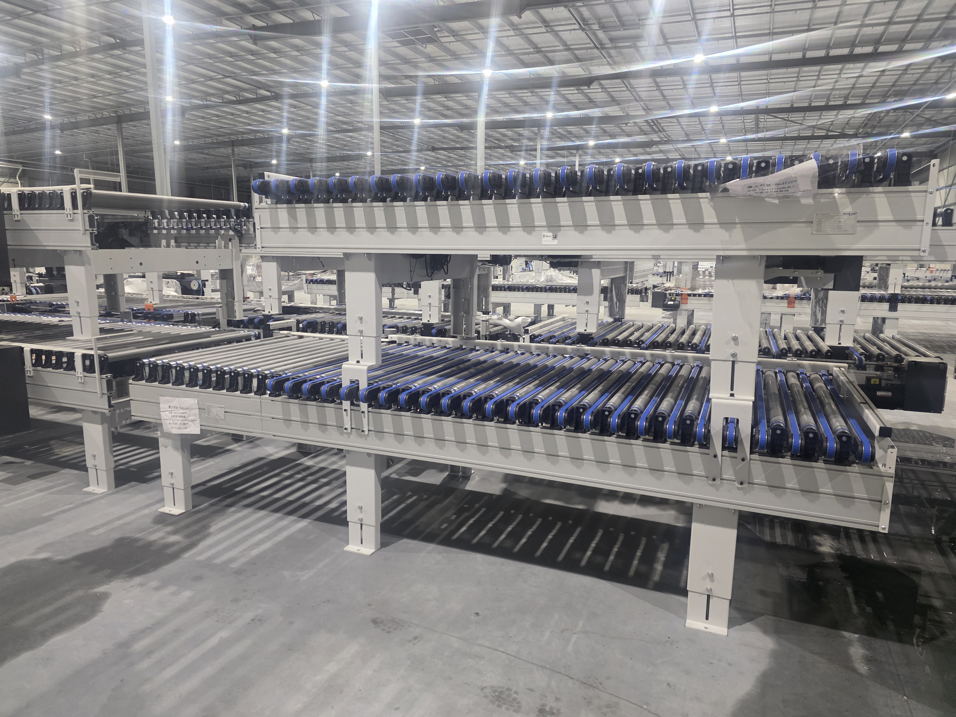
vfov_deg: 58.9
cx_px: 478
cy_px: 358
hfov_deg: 73.9
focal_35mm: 23
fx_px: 635
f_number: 1.7
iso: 800
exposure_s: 1/100
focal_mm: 6.3
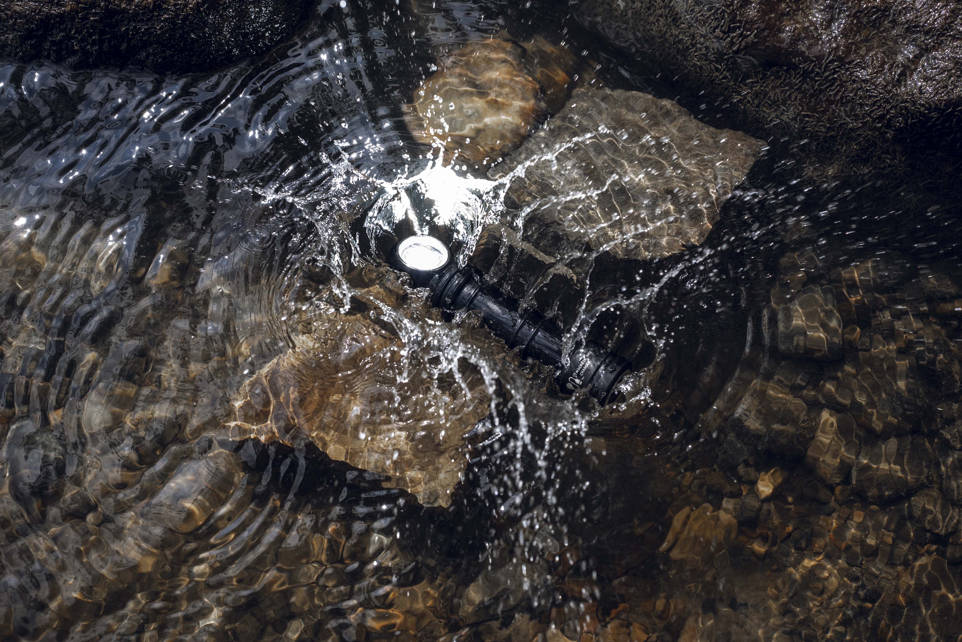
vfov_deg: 27.0
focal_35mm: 50
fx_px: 1337
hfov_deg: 39.6
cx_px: 481
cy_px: 321
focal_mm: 50
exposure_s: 1/2000
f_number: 5
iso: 1600
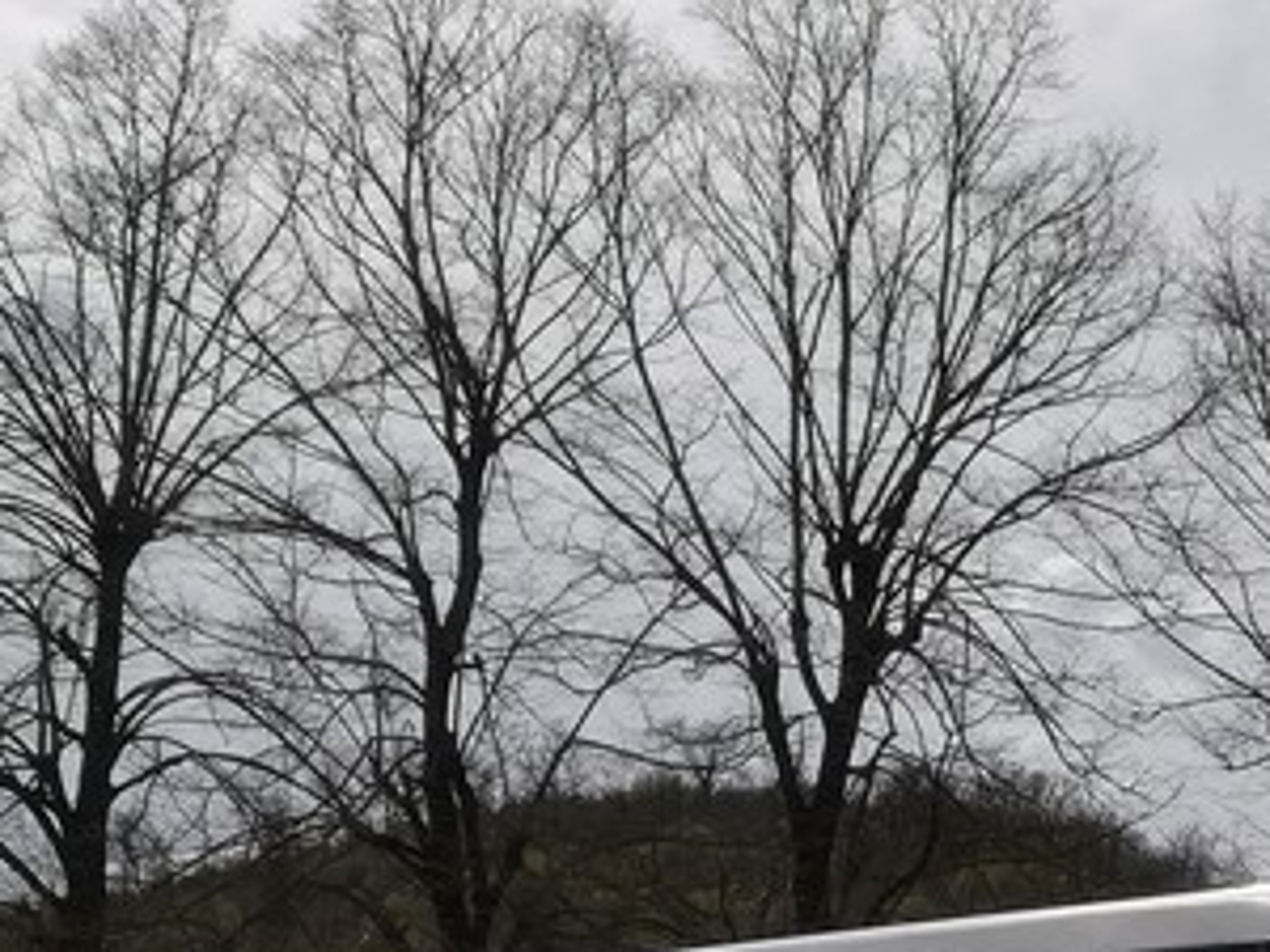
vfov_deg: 17.3
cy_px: 1356
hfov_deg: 21.9
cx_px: 1748
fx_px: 2862
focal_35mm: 78
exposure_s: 1/1733
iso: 50
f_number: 2.2
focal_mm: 3.83
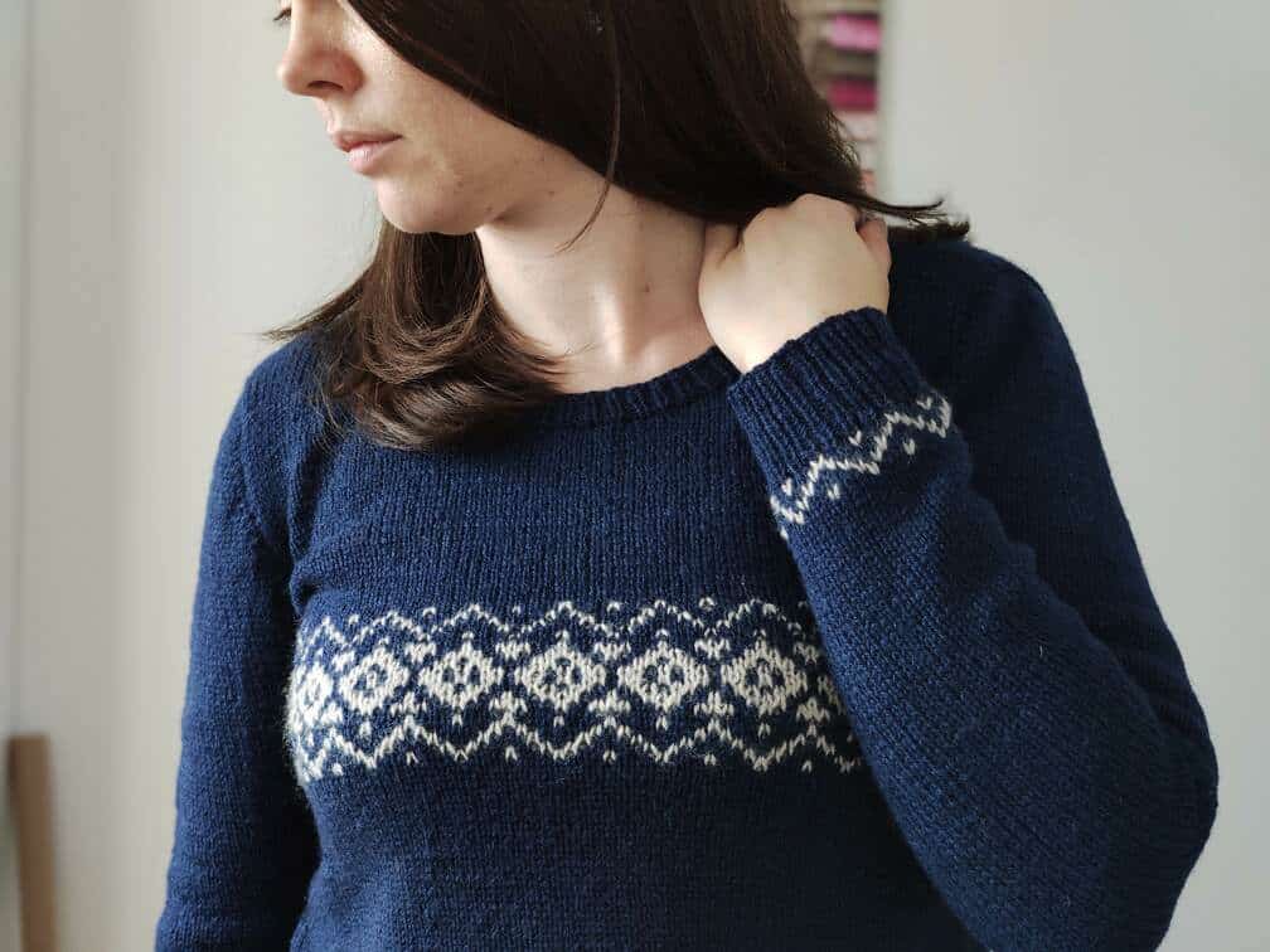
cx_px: 635
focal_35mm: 41
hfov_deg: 45.8
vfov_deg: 35.1
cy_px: 476
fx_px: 1504
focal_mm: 8.16
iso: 301
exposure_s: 1/50
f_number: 2
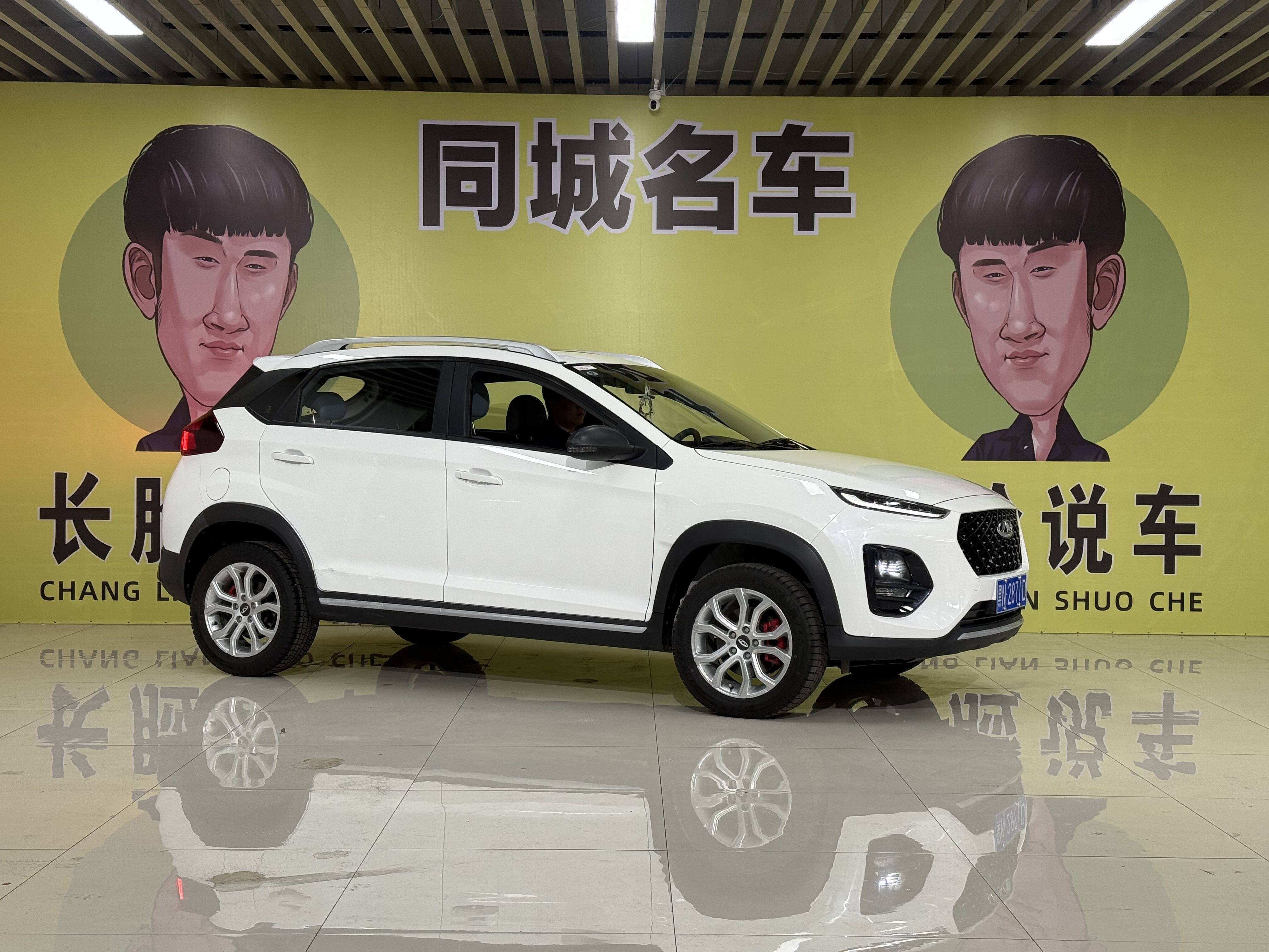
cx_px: 634
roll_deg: -0.4
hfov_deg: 39.7
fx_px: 1760
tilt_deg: -1.1
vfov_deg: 30.3
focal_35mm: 48
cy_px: 476
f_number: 1.78
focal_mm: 6.76
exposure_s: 1/100
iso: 80
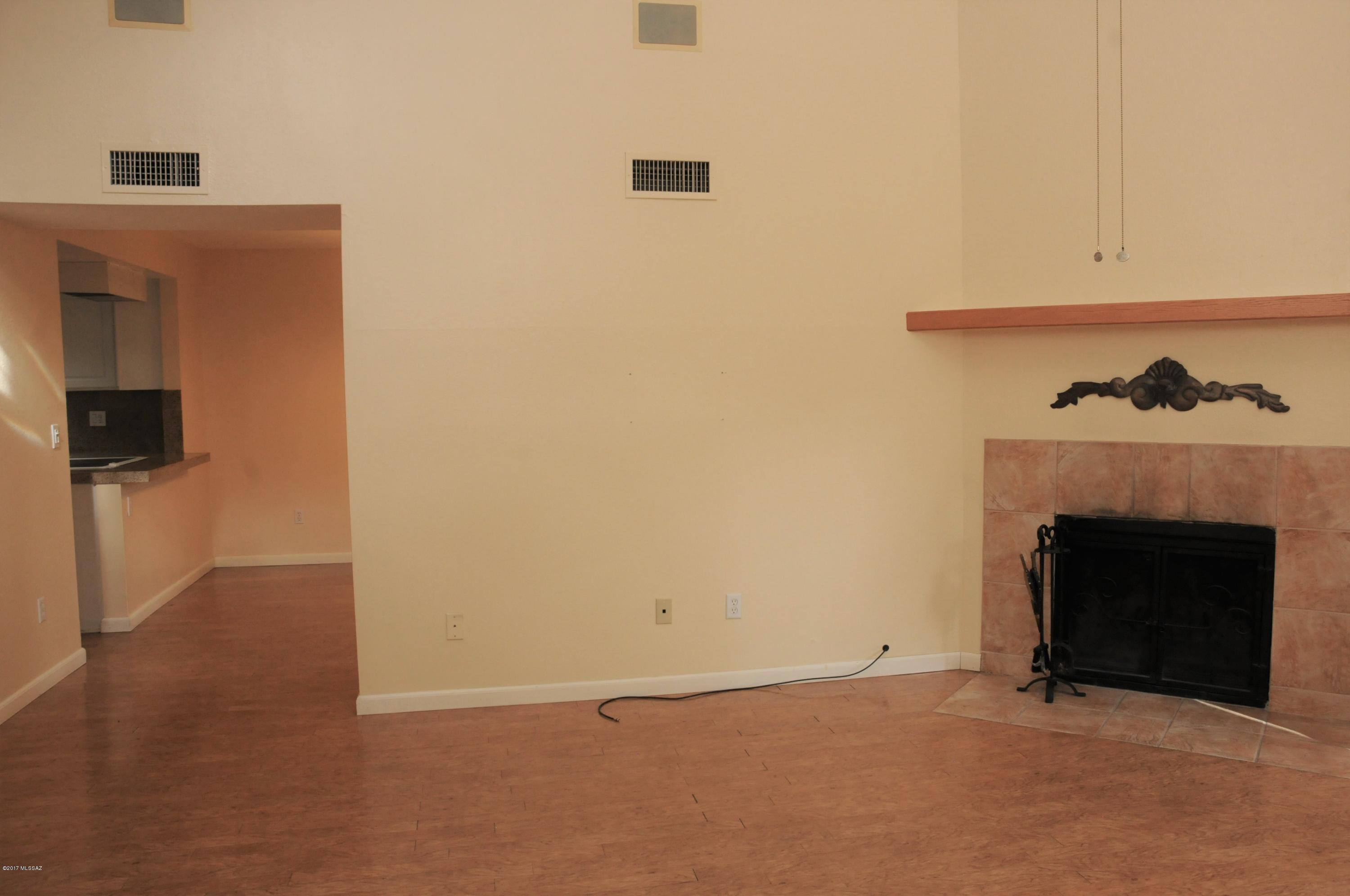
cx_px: 675
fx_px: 1011
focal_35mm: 27
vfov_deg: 47.8
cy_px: 448
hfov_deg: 67.4
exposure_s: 1/60
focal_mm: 18
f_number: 10
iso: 800
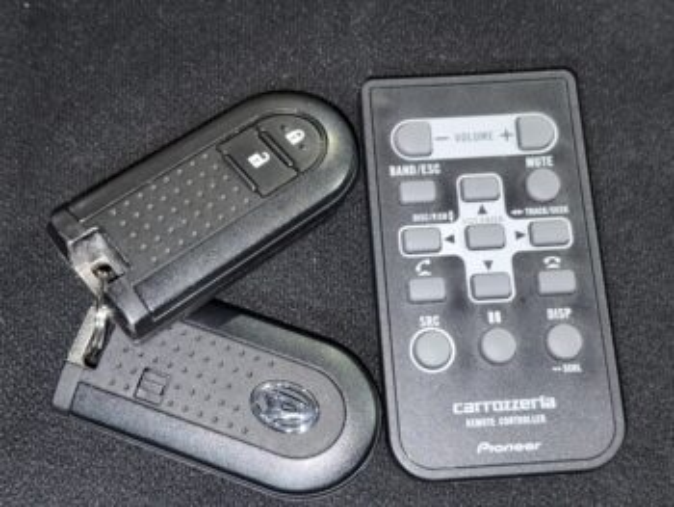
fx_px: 1013
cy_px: 254
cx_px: 337
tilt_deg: -72.4
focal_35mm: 52
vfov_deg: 28.1
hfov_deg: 36.8
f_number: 1.6
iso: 64
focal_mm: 5.96
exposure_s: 1/9
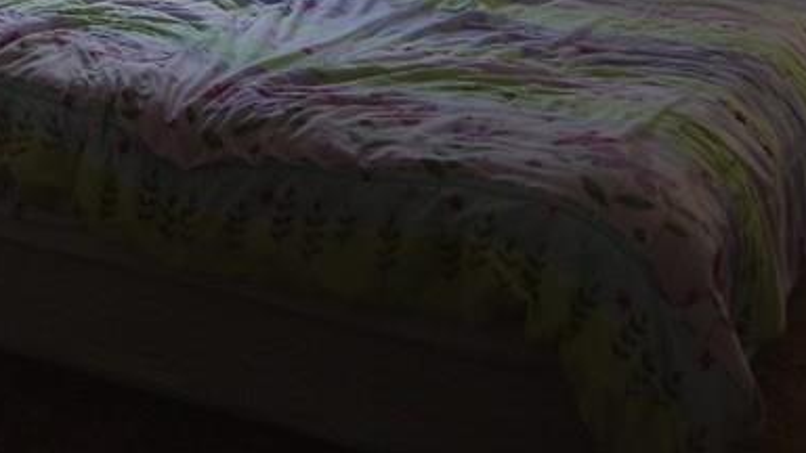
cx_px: 21
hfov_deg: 22.8
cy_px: -283
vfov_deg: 12.6
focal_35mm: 90
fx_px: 1923
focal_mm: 5.6
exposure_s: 1/100
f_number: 3.2
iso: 125
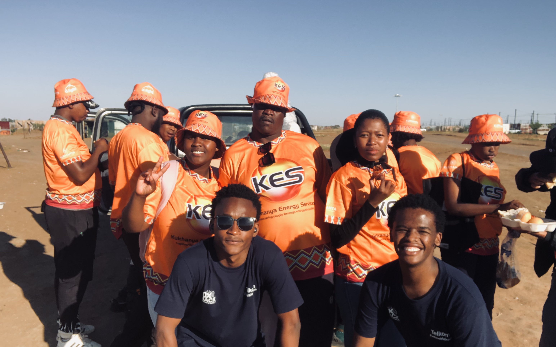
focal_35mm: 34
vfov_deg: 37.2
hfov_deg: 56.7
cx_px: 278
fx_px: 515
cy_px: 194
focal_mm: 2.87
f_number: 2.2
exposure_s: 1/637
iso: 20
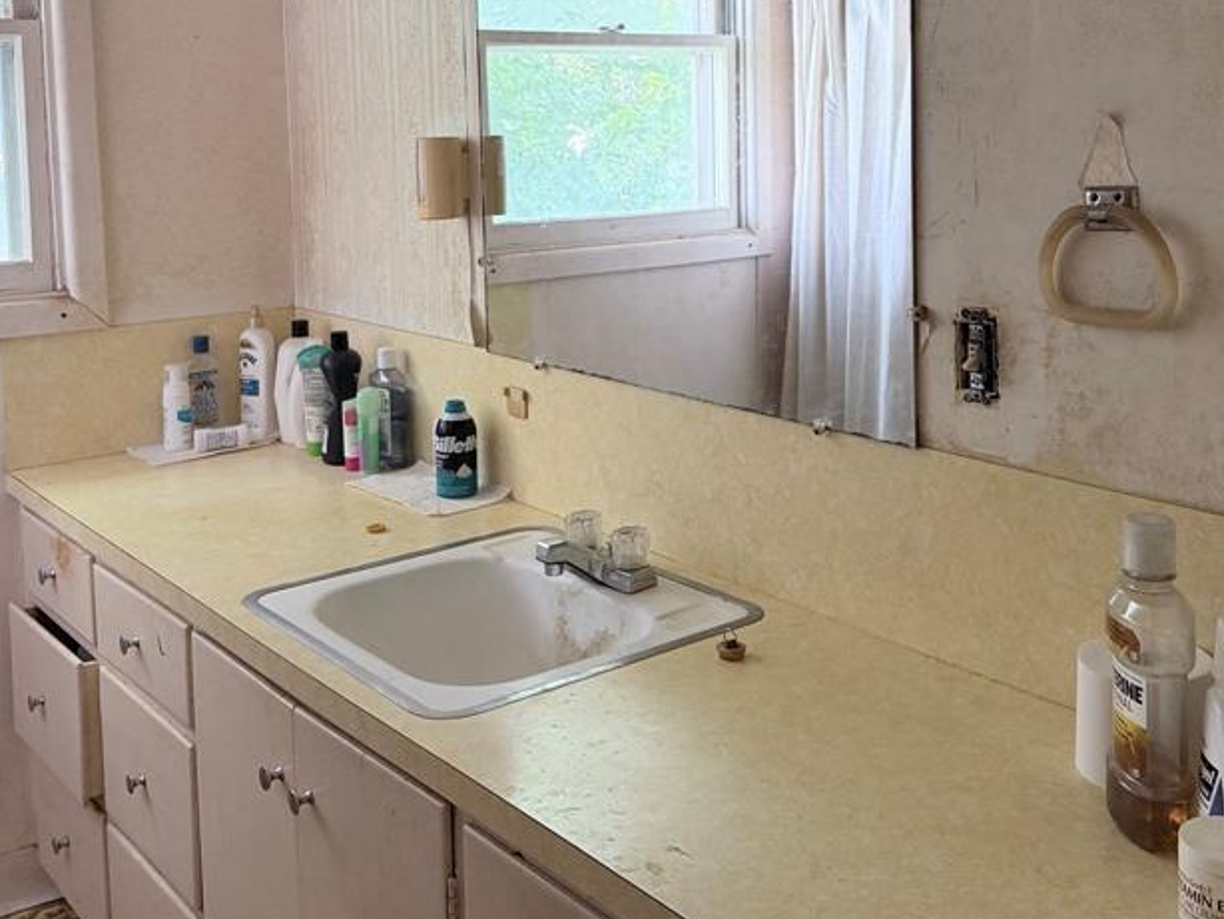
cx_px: 650
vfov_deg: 35.1
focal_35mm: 40
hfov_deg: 46.8
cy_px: 211
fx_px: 1415
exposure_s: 1/71
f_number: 1.78
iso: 200
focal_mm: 6.76
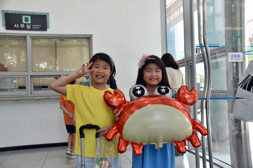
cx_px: 126
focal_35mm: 36
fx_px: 253
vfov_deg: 36.9
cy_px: 84
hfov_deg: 53.1
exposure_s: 1/160
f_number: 6.3
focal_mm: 24
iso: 400
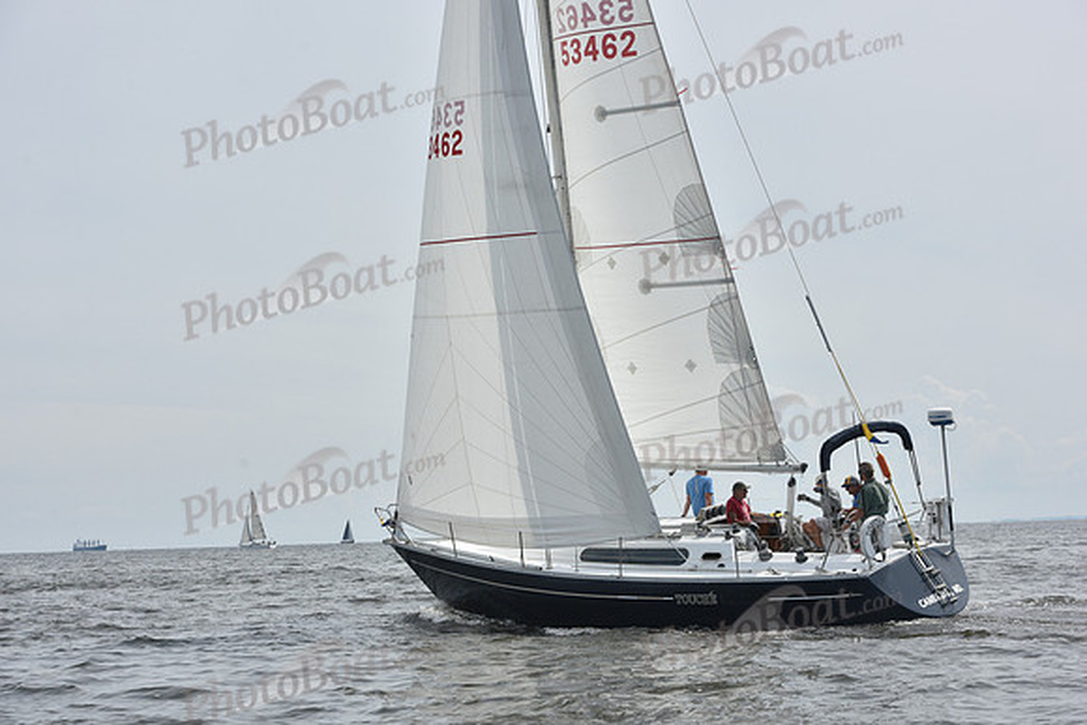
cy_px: 362
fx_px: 2114
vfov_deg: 19.5
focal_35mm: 70
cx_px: 544
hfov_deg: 28.8
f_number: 9
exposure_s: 1/1250
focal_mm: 70
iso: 320
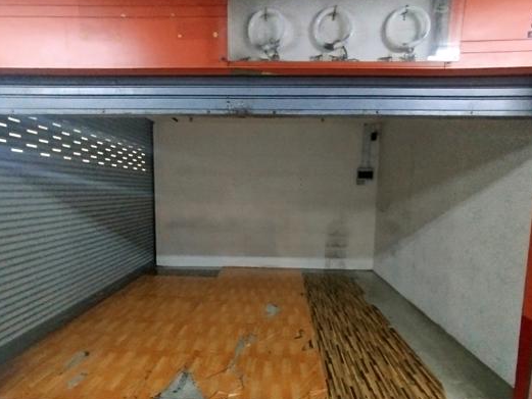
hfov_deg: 84.6
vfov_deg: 68.4
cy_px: 225
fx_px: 292
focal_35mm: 19
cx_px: 261
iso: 400
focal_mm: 1.65
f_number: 2.2
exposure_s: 1/20
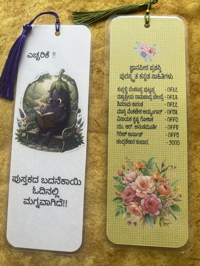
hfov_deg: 53.0
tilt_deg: -85.1
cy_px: 133
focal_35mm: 26
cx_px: 100
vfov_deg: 67.3
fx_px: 200
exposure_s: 1/179
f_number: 1.6
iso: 40
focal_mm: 5.1
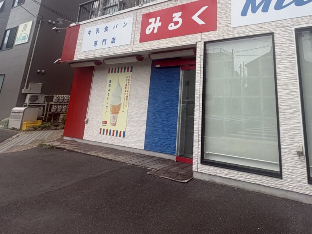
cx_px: 213
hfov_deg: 71.3
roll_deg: +0.8
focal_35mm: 23
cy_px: 49
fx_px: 207
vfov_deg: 55.0
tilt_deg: +15.3
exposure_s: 1/1395
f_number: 2.2
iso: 50
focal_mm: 2.22
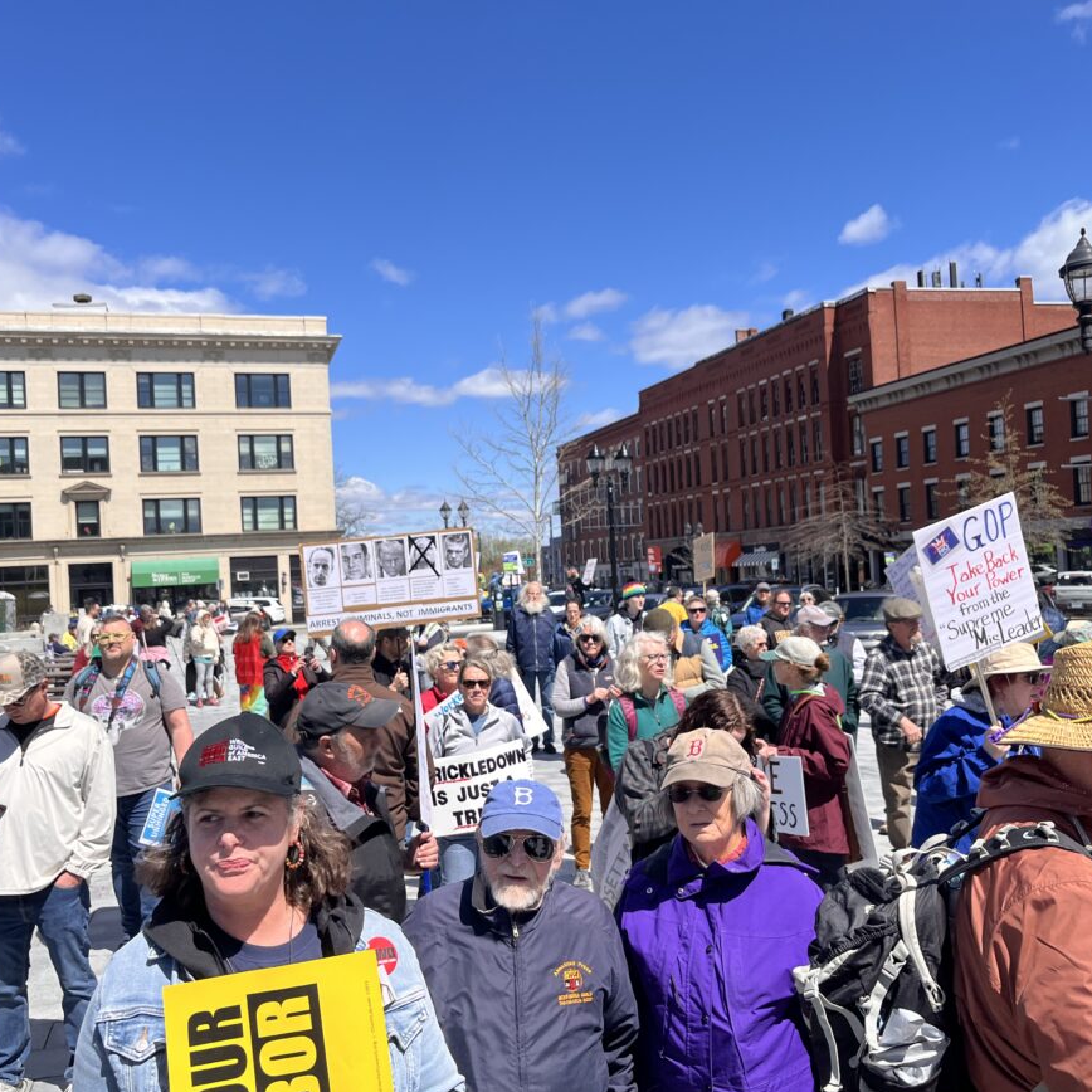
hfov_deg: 52.4
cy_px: 551
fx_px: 1106
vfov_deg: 52.5
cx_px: 478
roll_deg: +2.8
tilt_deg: -0.6
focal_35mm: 31
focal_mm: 5.1
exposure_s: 1/3745
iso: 50
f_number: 1.6
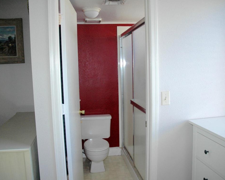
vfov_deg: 47.1
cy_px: 89
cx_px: 106
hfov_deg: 57.1
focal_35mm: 31
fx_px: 206
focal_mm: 18
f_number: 3.5
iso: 500
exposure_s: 1/80
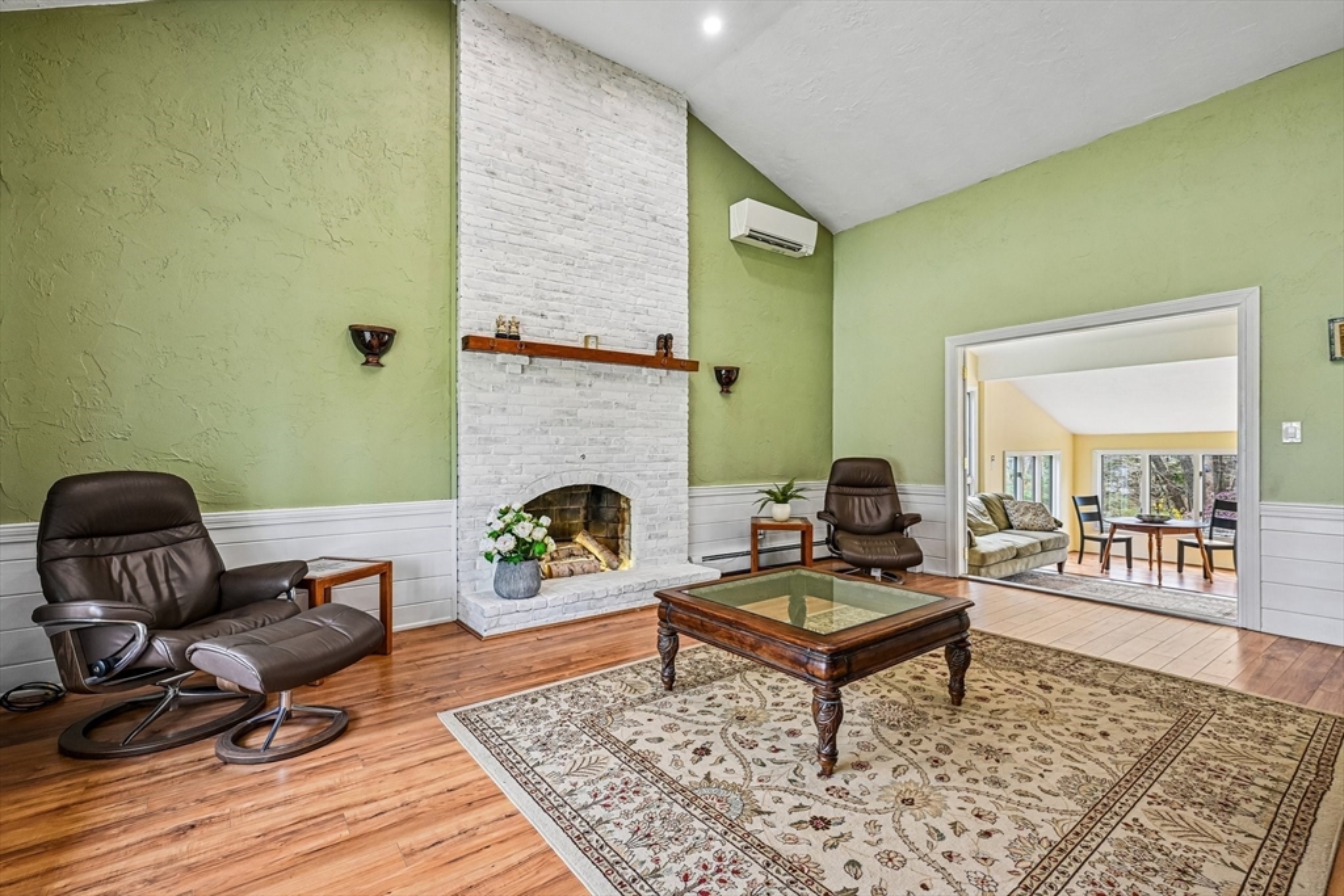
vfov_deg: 73.8
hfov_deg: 96.7
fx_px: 597
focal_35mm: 16
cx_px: 672
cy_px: 448
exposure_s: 1/20
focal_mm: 16
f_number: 8
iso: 400
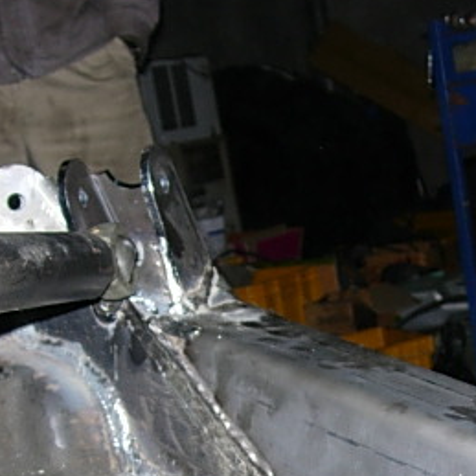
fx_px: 1291
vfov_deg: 20.6
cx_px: 334
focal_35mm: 83
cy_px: 399
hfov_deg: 20.8
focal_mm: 7.8
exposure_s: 1/64
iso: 79
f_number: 2.8
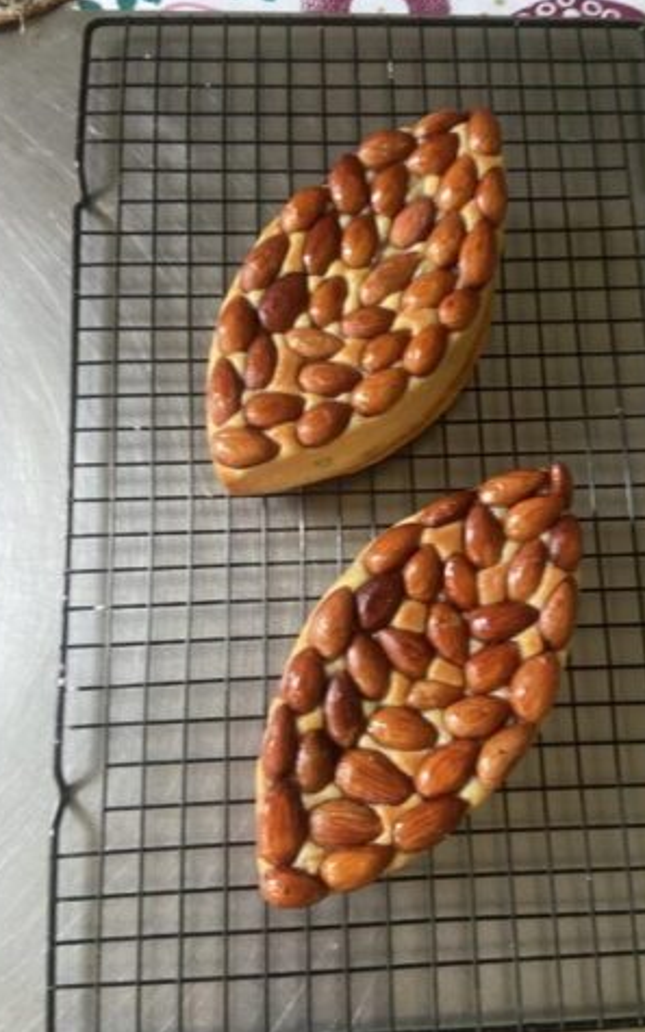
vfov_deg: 64.6
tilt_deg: -77.0
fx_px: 815
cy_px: 519
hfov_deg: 43.0
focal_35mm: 29
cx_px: 377
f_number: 1.8
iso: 640
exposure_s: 1/33
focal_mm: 4.25
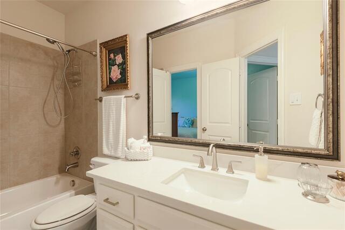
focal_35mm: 16
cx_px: 172
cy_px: 115
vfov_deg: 73.8
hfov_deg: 96.7
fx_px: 153
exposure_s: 1/5
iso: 100
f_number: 7.1
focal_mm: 16
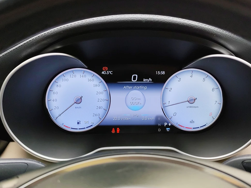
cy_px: 97
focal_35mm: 37
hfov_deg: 50.1
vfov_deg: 38.7
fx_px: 268
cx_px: 134
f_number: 1.65
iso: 80
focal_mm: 6.19
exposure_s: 1/100
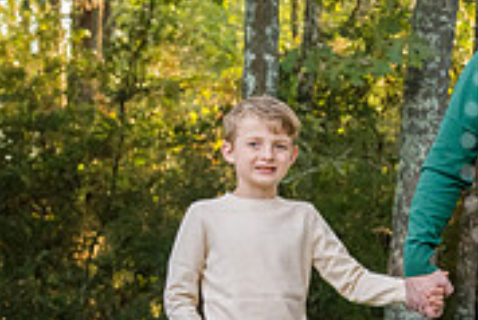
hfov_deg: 5.7
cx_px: 723
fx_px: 4784
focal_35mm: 360
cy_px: 113
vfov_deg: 3.8
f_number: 8
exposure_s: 1/200
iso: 2000
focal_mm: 91
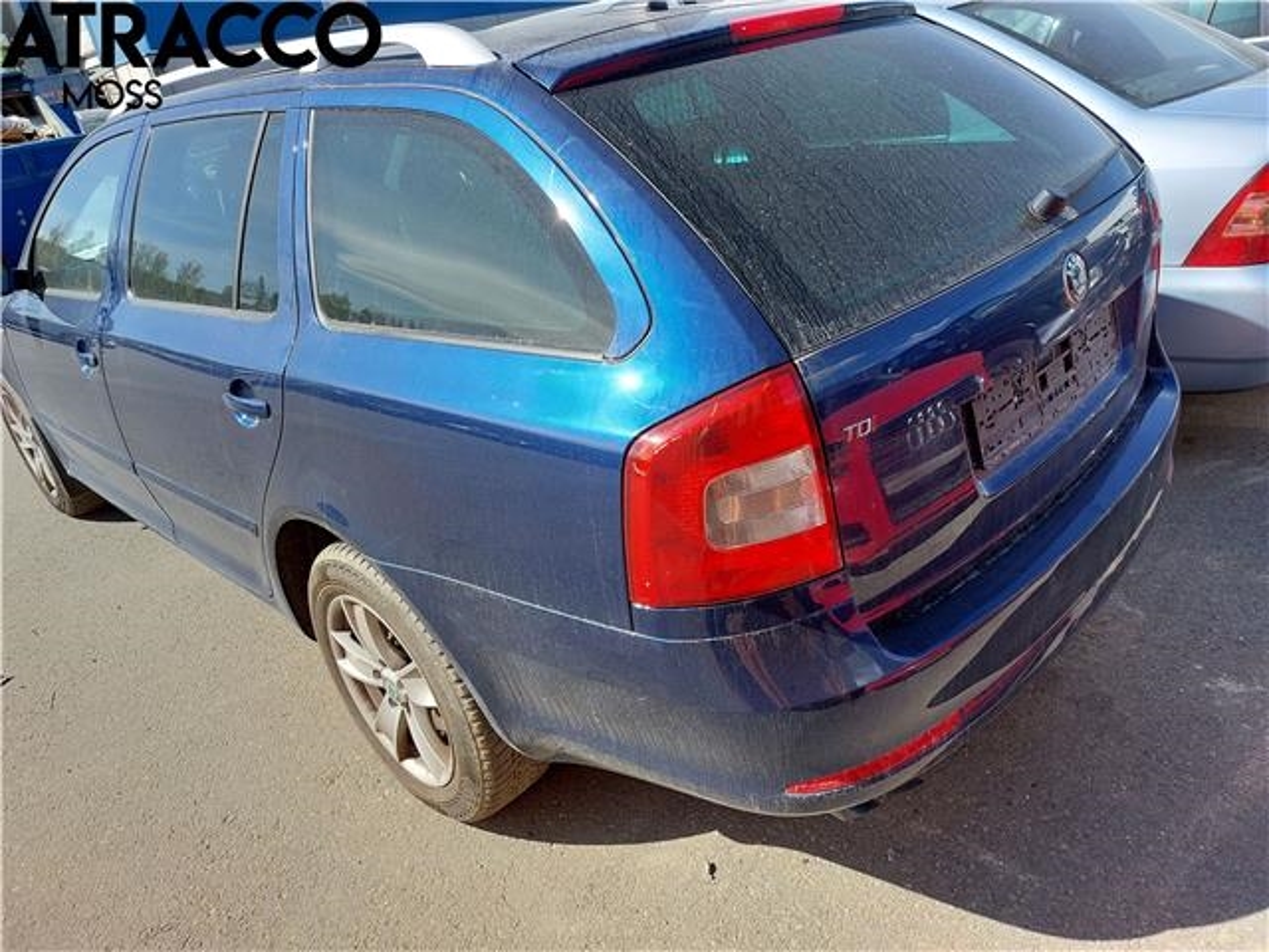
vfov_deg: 56.8
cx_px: 634
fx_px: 880
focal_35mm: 24
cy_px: 476
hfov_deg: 71.6
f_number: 1.8
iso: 25
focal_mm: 5.23
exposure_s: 1/465
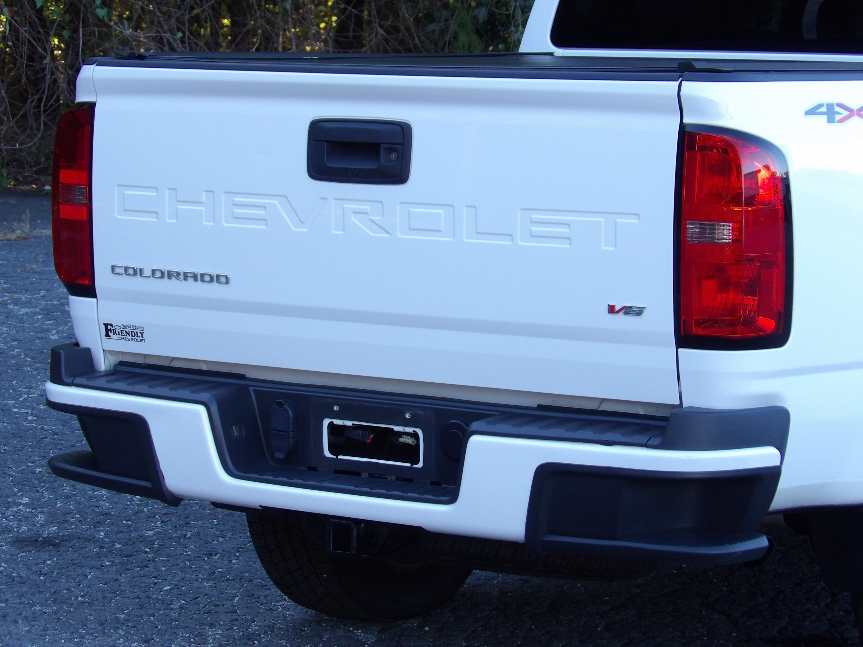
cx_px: 432
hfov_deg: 16.3
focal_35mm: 121
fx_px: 3017
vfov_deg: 12.2
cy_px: 324
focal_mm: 21.7
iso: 178
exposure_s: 1/100
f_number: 4.2
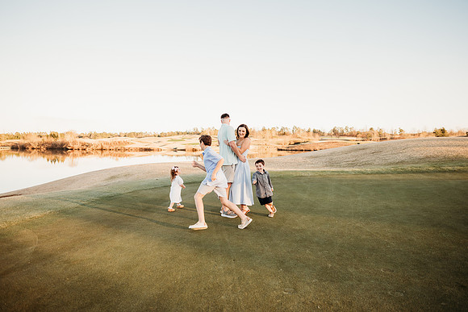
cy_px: 156
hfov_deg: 69.3
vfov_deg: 49.5
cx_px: 232
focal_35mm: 26
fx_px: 338
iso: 160
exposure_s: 1/640
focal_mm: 24
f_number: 2.5
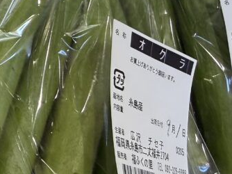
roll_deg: -11.4
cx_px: -90
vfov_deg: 21.0
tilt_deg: -28.6
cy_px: 30
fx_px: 462
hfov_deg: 23.8
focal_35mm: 69
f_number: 2.2
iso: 160
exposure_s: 1/120
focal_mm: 2.22
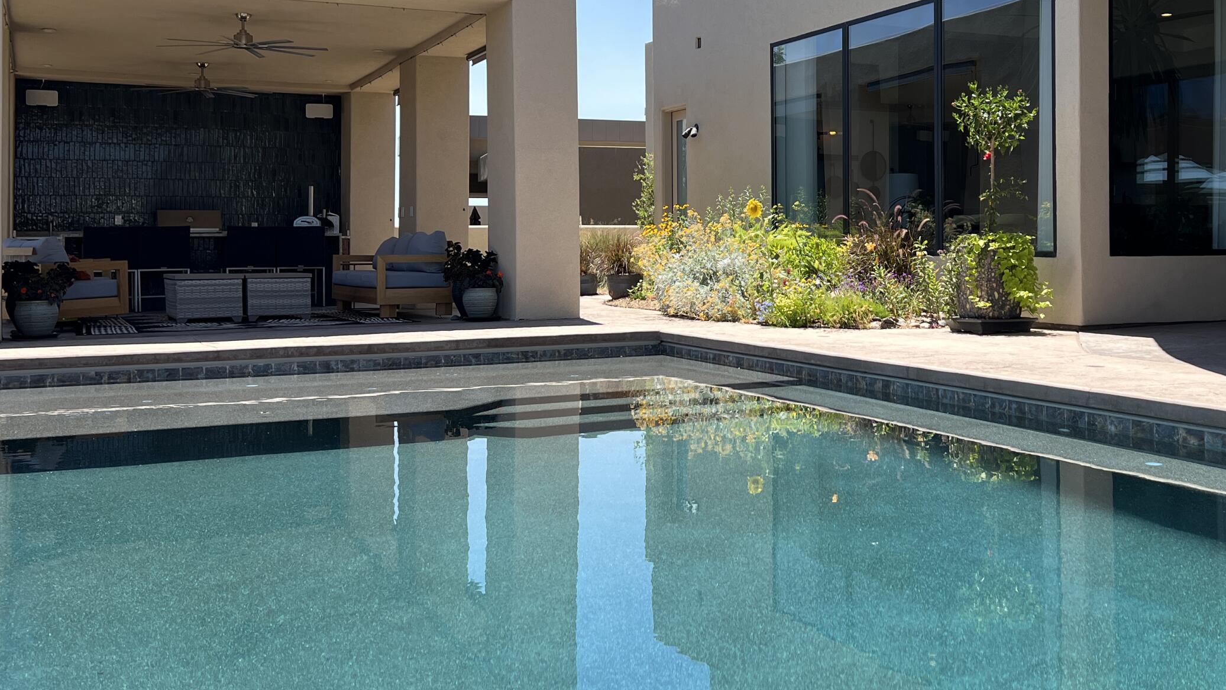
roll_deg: -0.1
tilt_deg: +1.2
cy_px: 210
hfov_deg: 48.9
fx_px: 1333
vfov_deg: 28.7
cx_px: 774
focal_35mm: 41
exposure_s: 1/2915
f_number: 1.5
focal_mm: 5.7
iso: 50
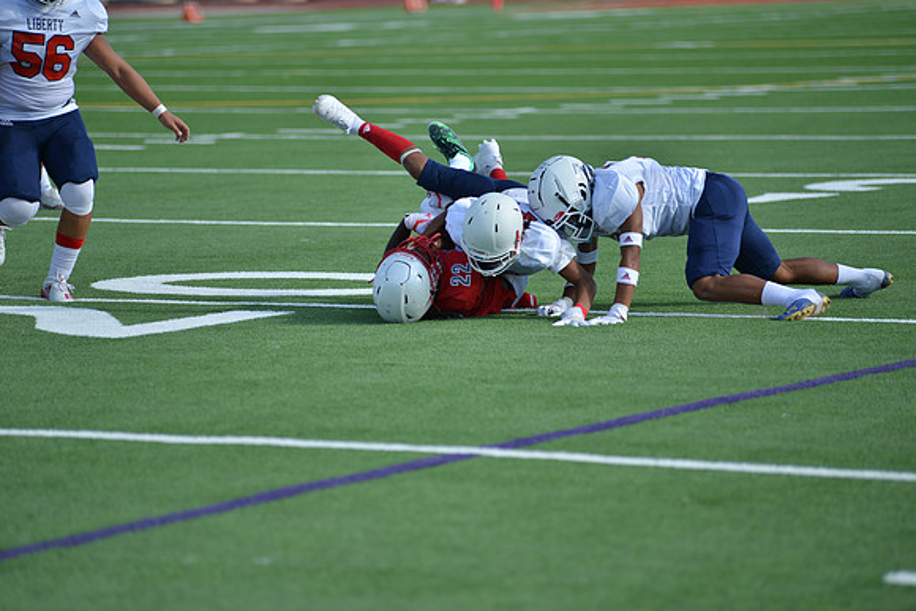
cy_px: 306
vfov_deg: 7.6
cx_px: 458
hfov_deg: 11.4
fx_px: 4581
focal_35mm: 180
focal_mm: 180
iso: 110
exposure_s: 1/1600
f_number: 2.8
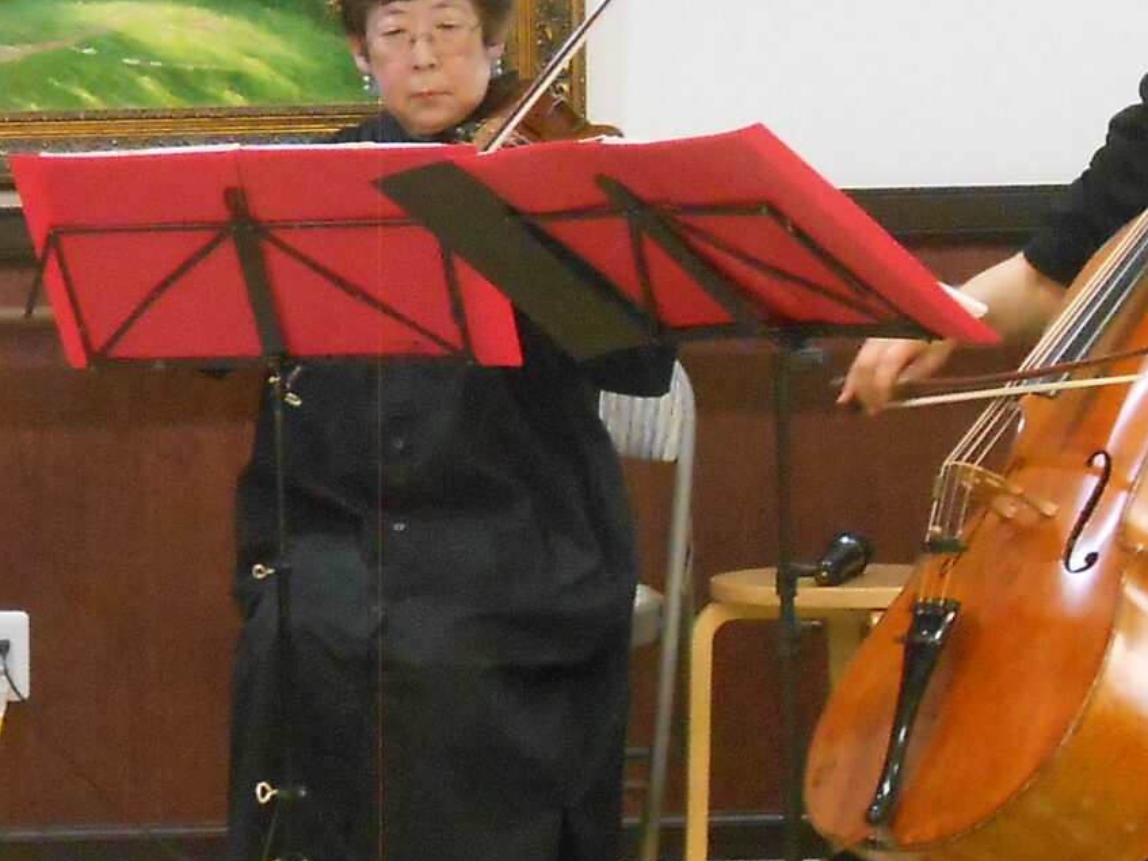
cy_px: 357
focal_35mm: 133
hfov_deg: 14.6
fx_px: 4410
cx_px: -1
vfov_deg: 11.1
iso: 800
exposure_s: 1/15
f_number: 4.5
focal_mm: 7.8
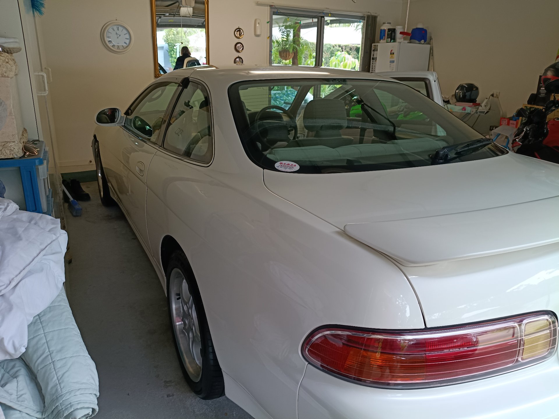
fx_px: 420
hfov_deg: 67.3
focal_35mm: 26
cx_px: 280
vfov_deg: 53.1
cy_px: 210
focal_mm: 4.81
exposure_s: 1/100
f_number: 1.8
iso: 467
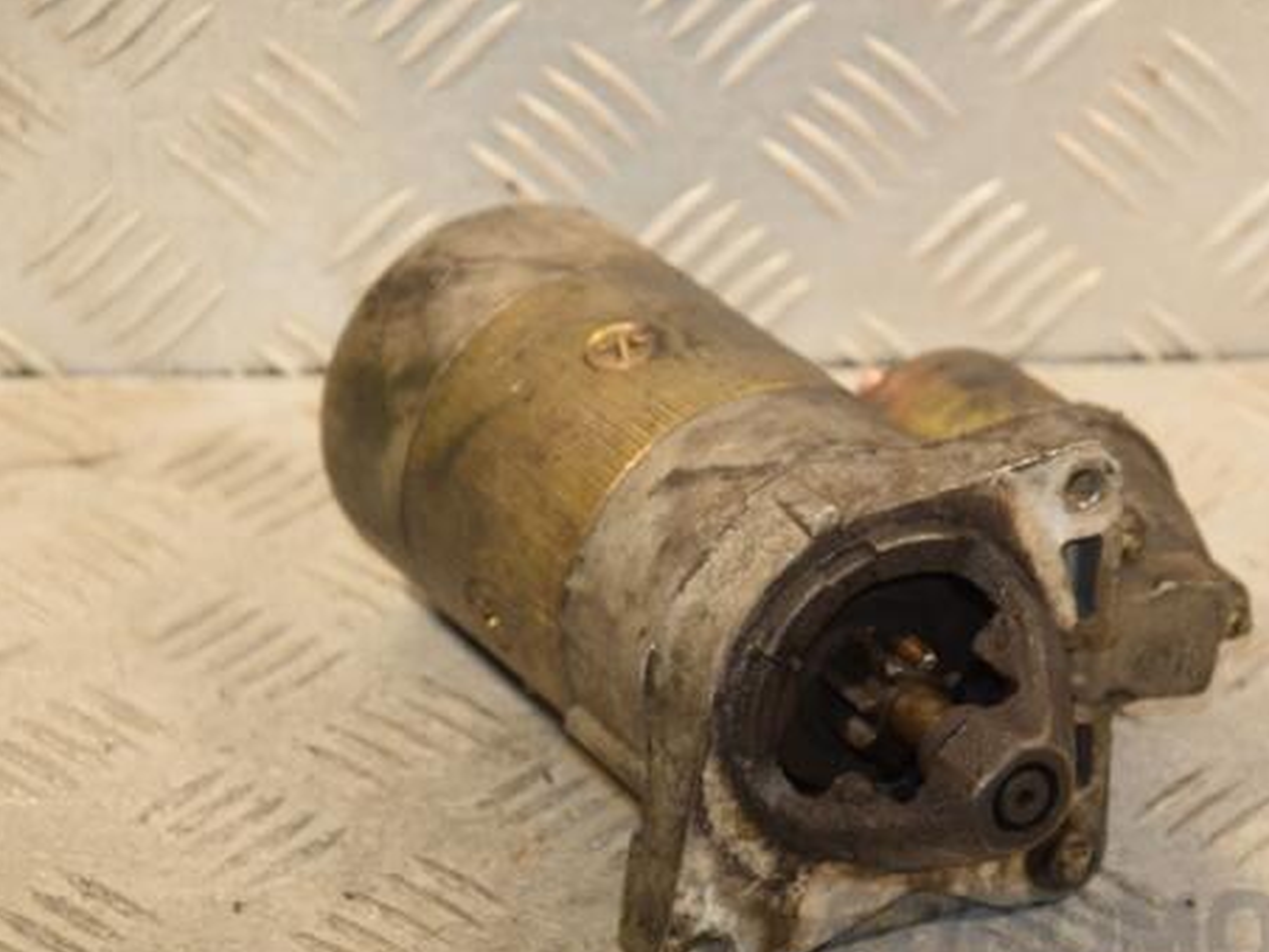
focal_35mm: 163
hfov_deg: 12.1
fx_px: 5962
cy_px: 559
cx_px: 775
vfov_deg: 9.1
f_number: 5.6
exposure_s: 1/160
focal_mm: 85
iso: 800
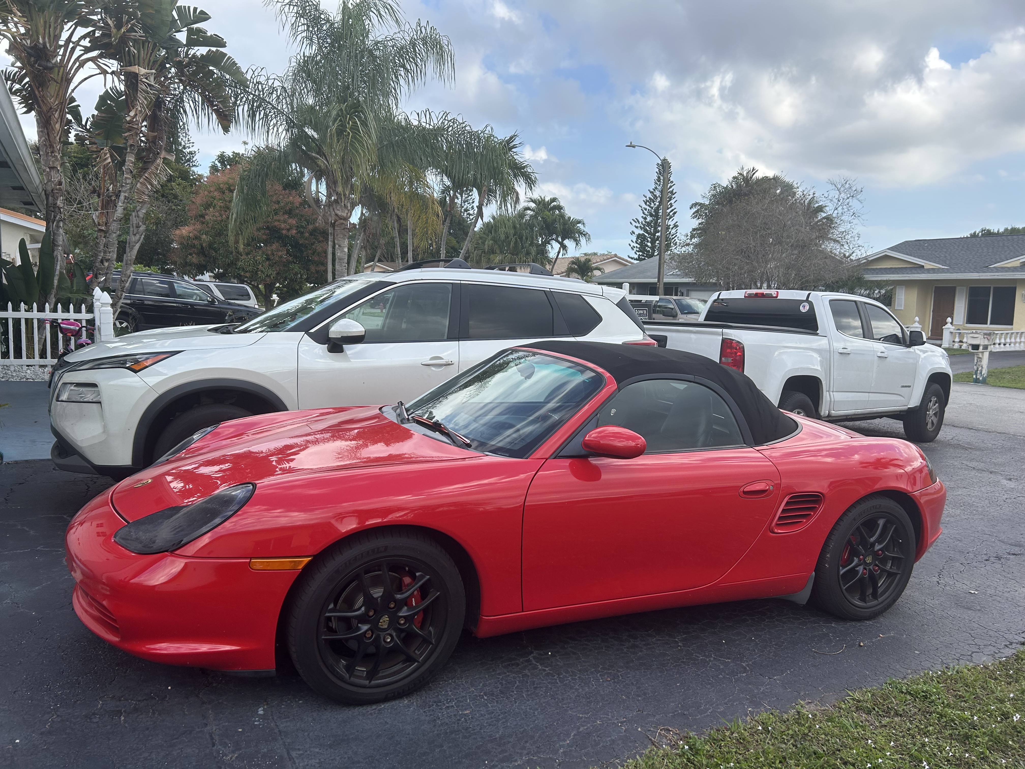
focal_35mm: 26
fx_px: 770
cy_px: 384
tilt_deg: -7.0
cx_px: 512
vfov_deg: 53.1
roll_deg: -1.1
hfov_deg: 67.3
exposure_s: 1/1311
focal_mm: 5.7
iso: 50
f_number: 1.5
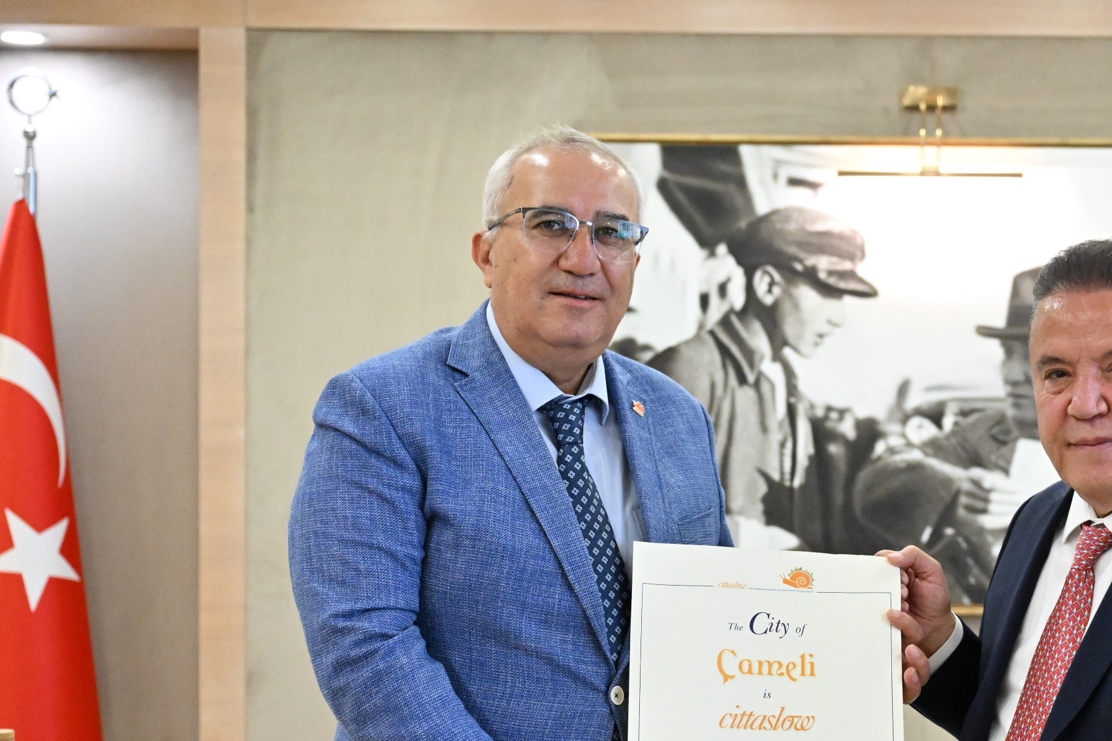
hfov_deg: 25.4
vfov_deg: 17.5
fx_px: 2409
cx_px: 931
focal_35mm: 78
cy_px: 479
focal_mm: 41
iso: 5000
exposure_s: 1/320
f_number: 3.5
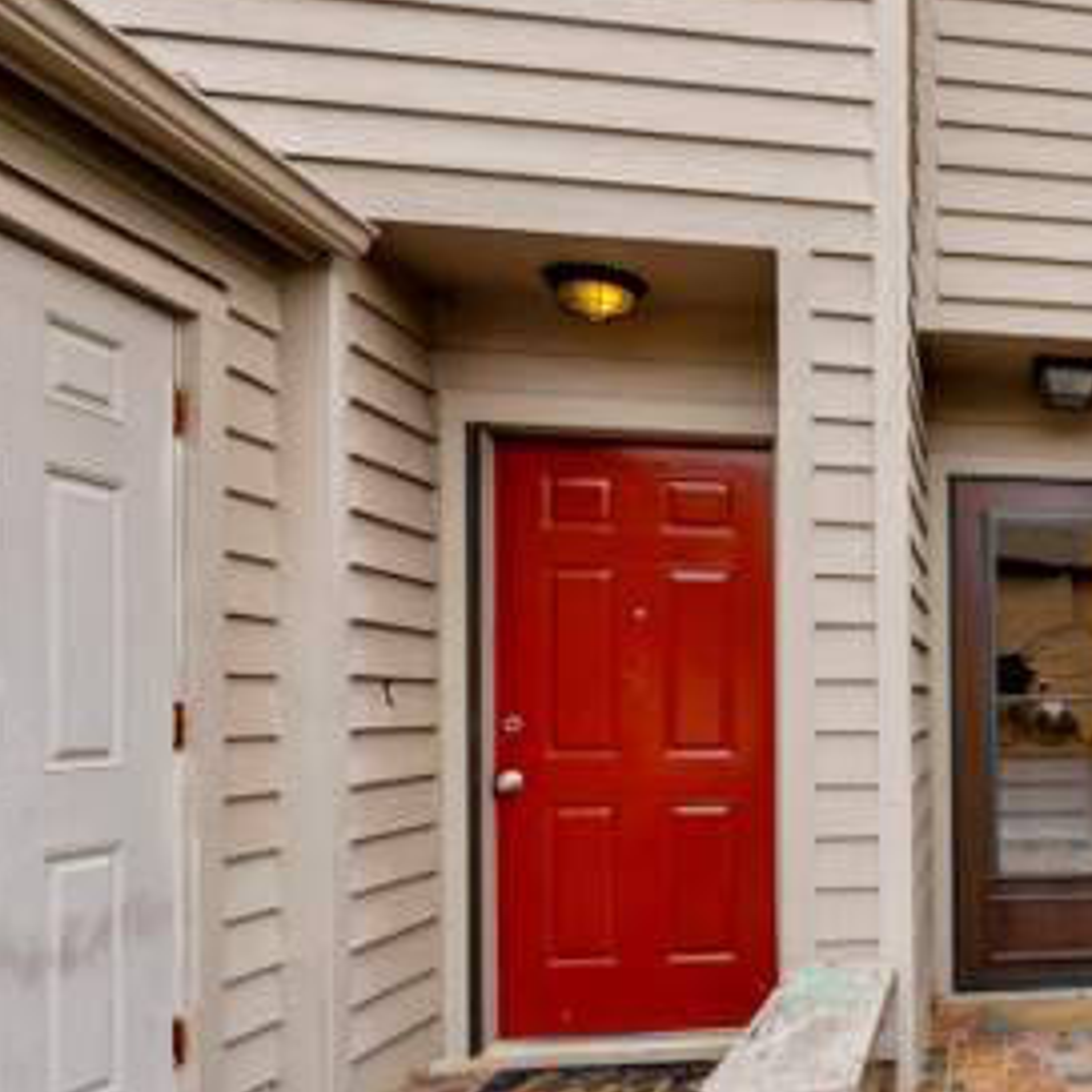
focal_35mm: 30
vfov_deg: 54.0
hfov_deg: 40.6
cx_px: 1265
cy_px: 498
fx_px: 1071
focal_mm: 12
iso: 80
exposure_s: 1/25
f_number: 7.1
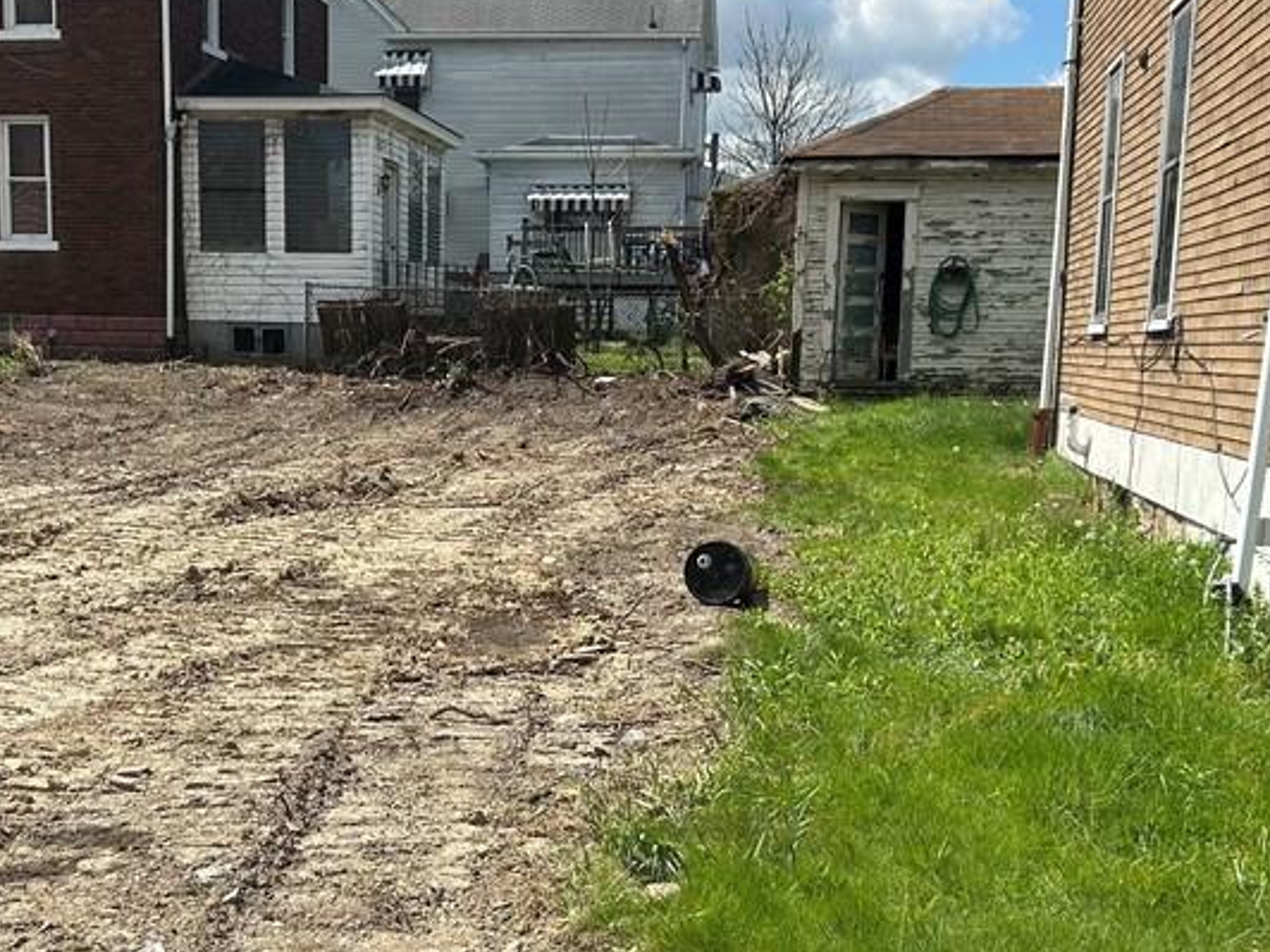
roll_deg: -3.7
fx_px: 1834
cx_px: 473
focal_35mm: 50
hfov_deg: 37.9
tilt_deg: -11.6
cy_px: 616
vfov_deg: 29.0
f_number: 1.5
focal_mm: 5.7
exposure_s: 1/3571
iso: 50
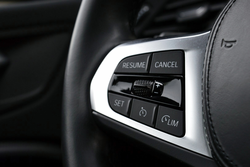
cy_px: 84
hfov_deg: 24.6
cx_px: 125
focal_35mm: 82
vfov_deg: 16.5
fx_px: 572
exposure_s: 1/60
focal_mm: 55
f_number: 8
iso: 400
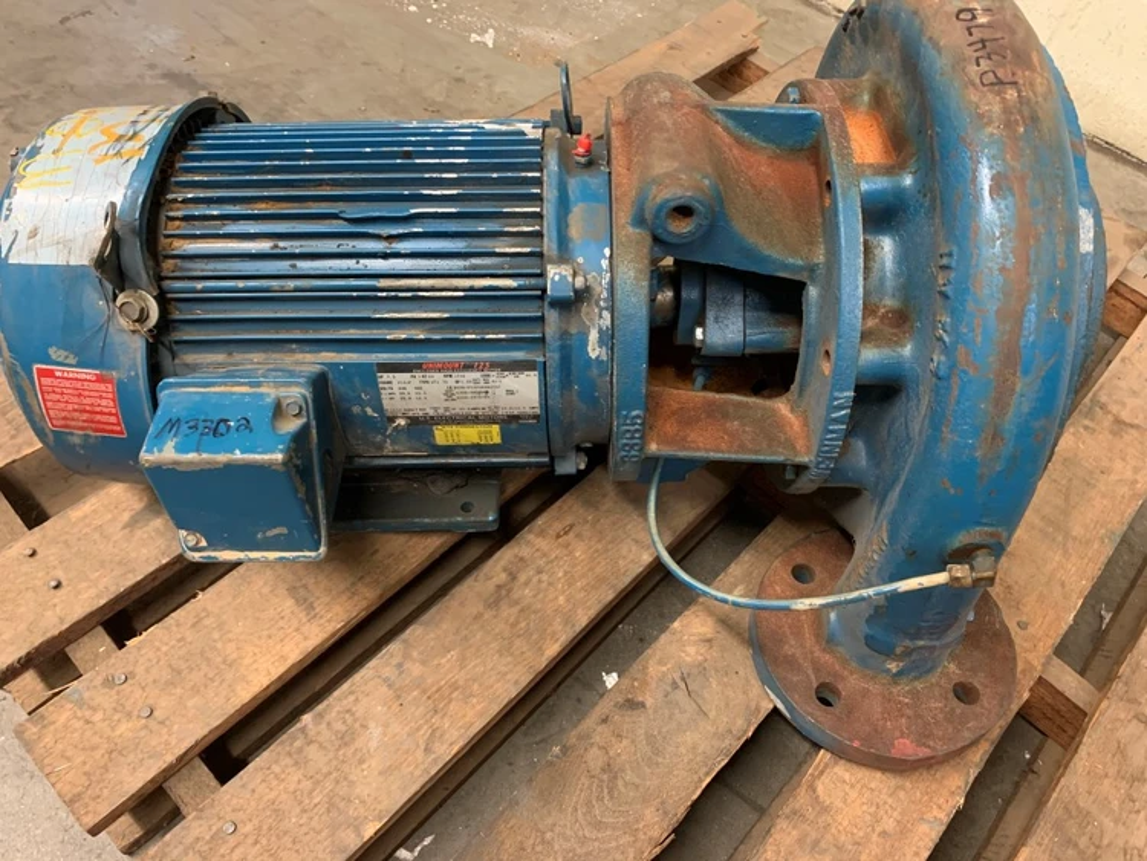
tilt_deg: -51.6
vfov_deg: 53.1
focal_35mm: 26
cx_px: 574
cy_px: 430
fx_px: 862
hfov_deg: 67.3
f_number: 1.8
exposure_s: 1/40
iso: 400
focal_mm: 4.25
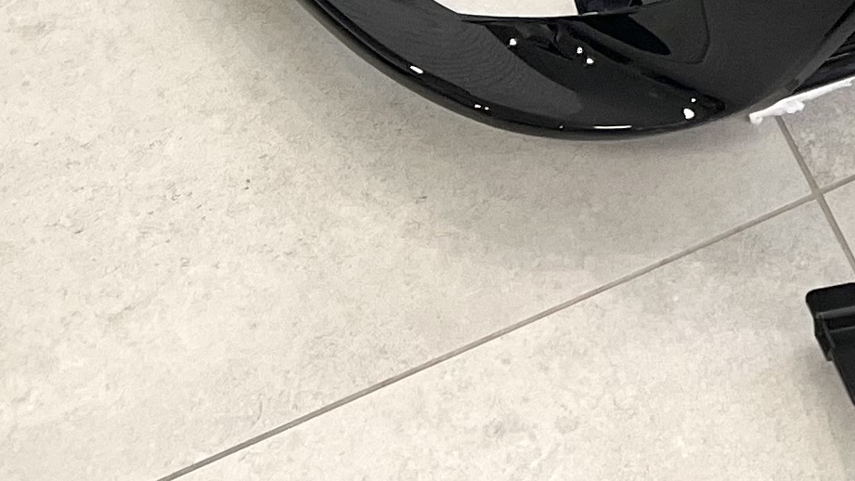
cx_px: 1356
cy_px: -558
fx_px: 2811
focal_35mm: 124
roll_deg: -2.8
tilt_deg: -40.9
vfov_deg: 9.1
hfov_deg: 15.6
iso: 125
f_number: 1.5
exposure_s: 1/104
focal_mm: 5.7
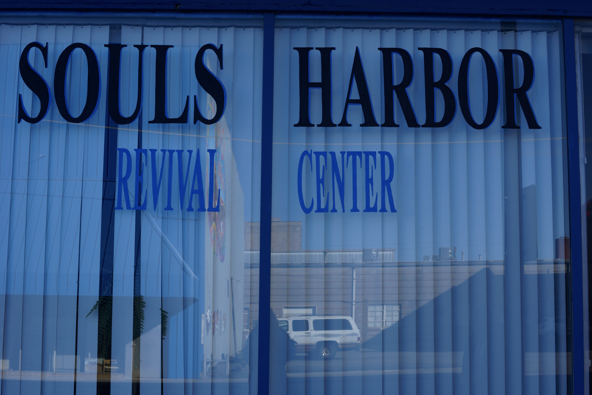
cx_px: 296
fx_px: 863
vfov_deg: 25.8
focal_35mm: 52
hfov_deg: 37.9
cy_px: 198
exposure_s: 1/200
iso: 100
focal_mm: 35
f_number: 7.1
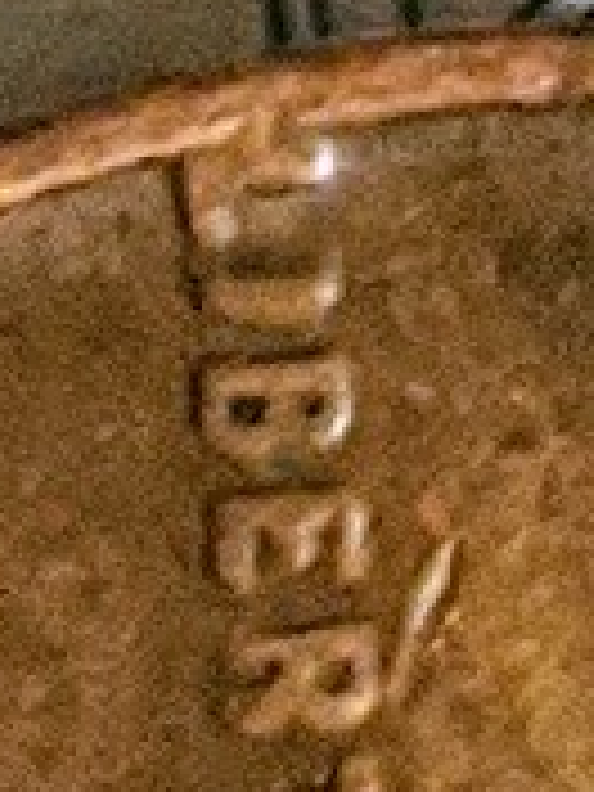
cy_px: 1580
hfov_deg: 9.3
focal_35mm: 159
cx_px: 547
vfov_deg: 11.3
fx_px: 3638
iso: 874
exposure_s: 1/24
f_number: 1.73
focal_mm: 4.38
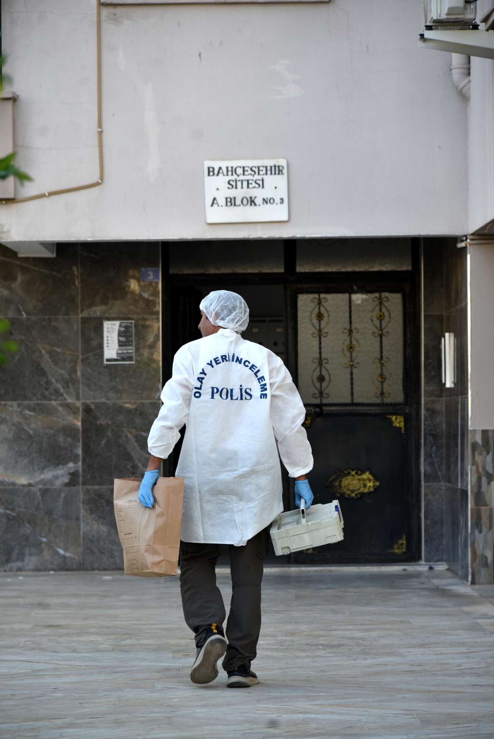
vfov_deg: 17.1
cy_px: 370
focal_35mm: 120
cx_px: 247
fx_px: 2467
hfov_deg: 11.4
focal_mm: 120
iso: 320
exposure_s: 1/500
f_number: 4.5
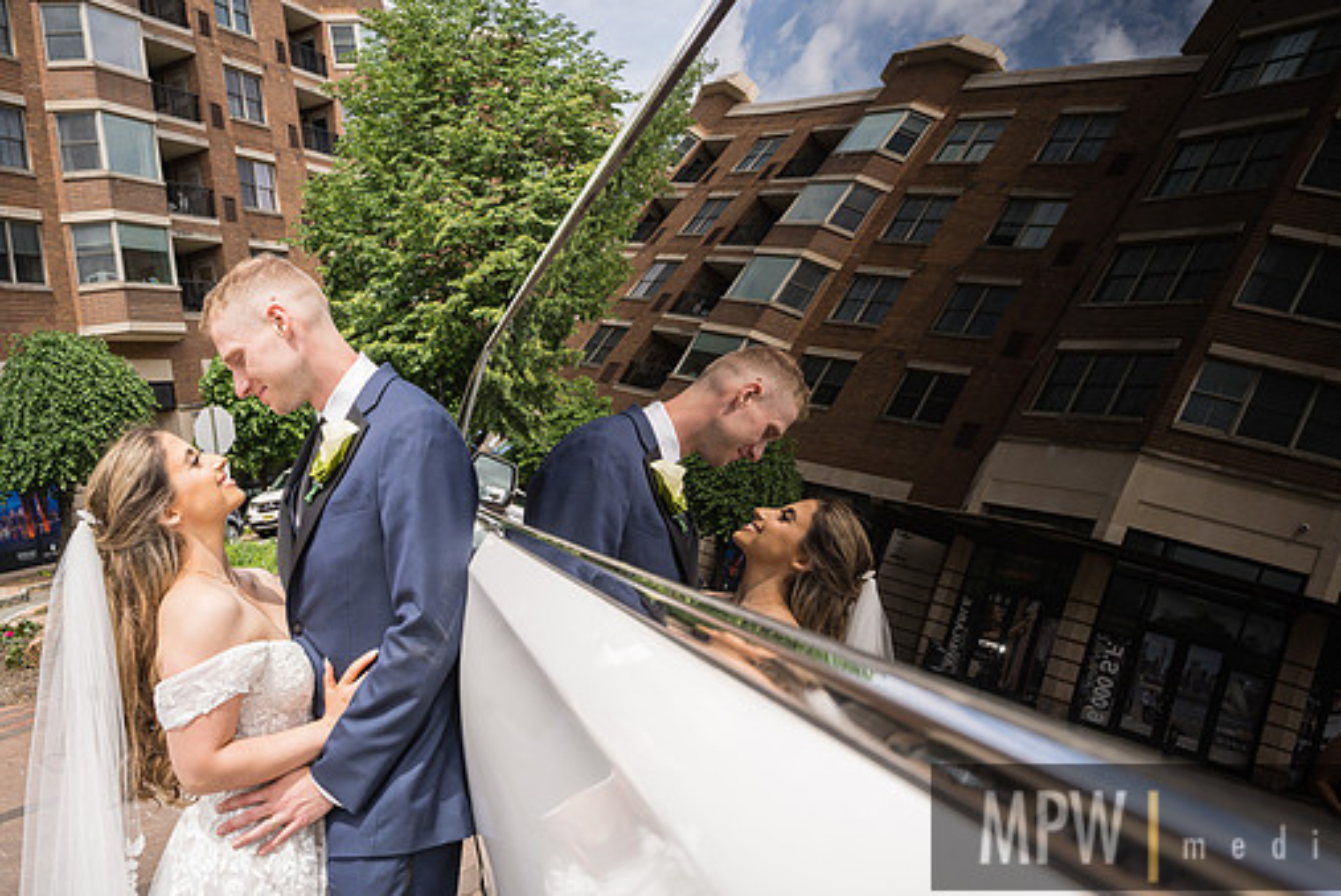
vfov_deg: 41.2
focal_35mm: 32
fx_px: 1193
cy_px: 419
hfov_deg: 58.6
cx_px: 637
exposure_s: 1/250
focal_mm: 28
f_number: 8
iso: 100
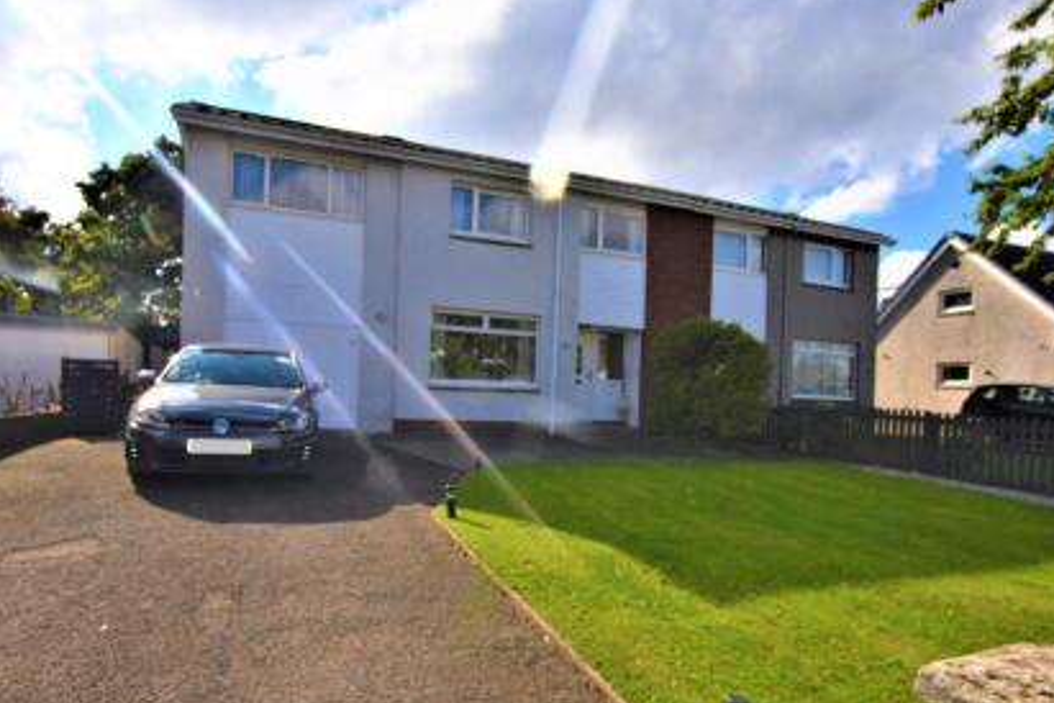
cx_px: 526
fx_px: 661
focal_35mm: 23
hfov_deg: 77.1
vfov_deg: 55.8
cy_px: 394
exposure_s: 1/200
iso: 100
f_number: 11
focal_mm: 13
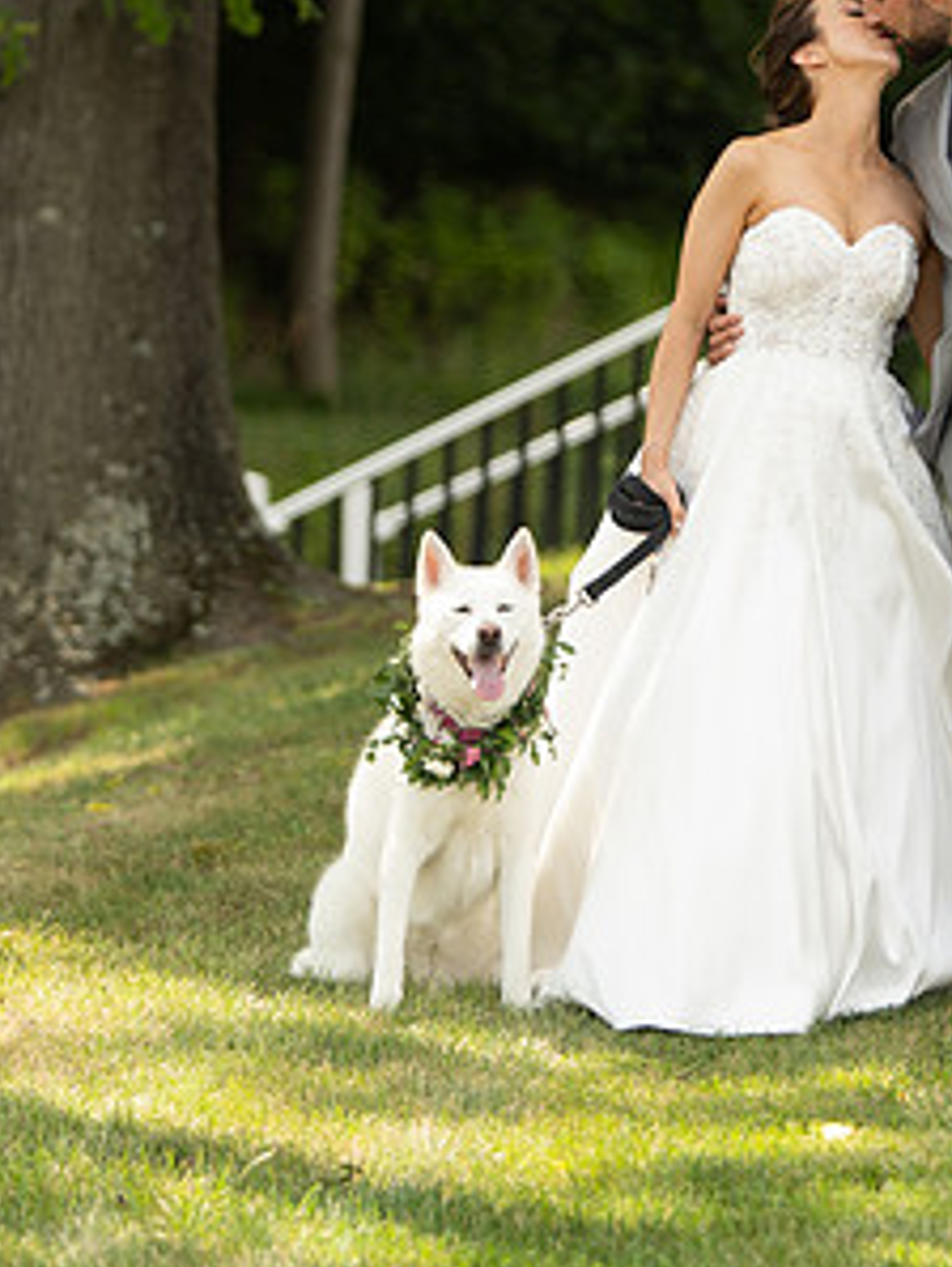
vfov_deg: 9.2
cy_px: 466
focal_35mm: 215
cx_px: 922
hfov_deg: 6.9
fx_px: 7873
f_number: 2.8
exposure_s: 1/500
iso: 125
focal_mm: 115
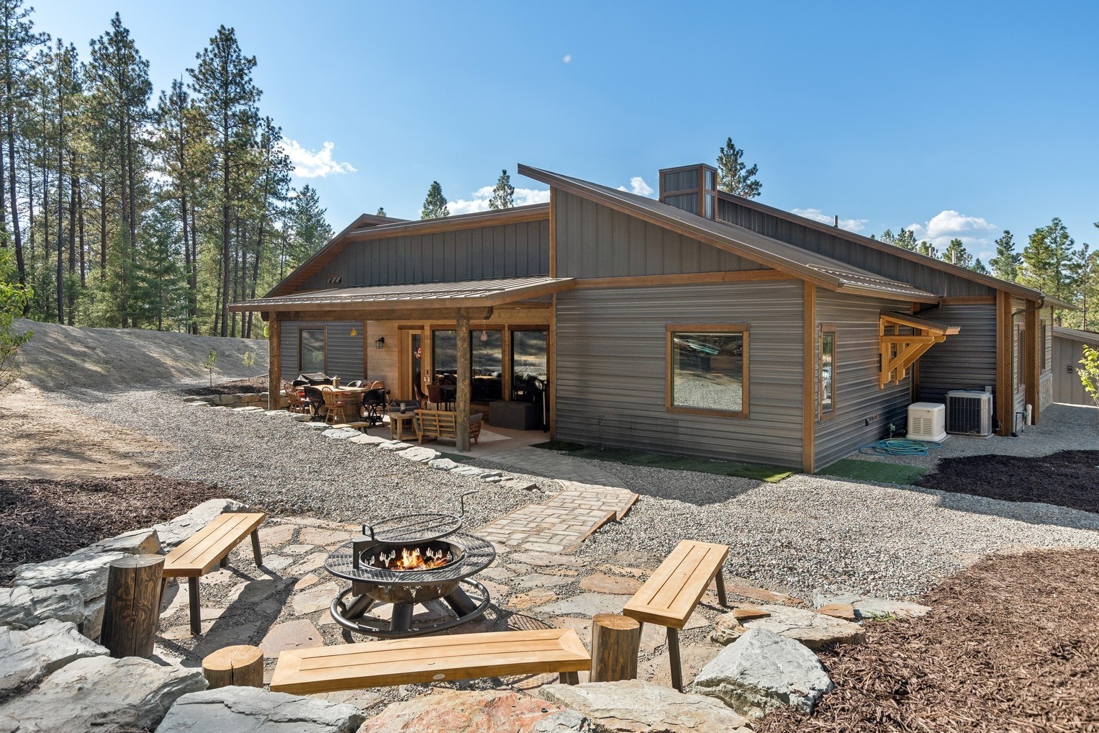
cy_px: 357
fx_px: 672
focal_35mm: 22
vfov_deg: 57.2
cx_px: 541
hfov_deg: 78.6
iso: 100
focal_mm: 14
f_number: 6.3
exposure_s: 1/400
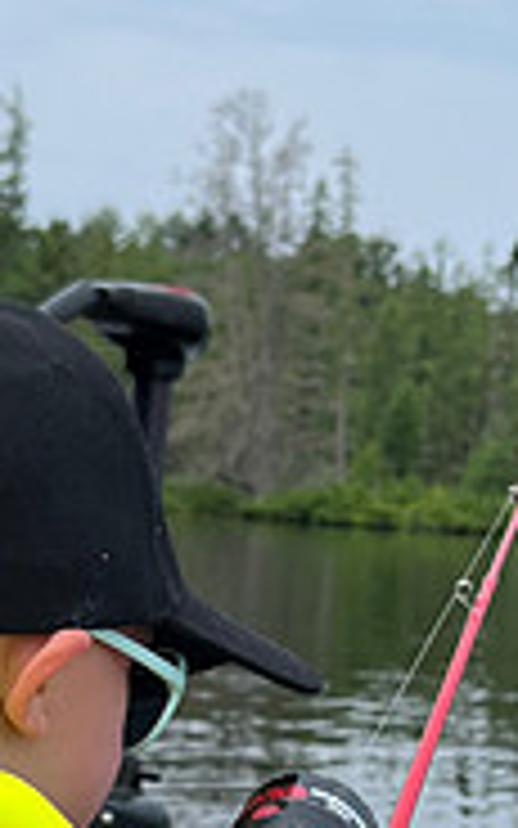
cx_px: 223
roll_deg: -4.8
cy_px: 765
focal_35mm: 87
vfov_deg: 23.1
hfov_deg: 15.0
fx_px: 1965
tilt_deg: -7.4
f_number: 1.5
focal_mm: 5.7
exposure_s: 1/4274
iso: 50
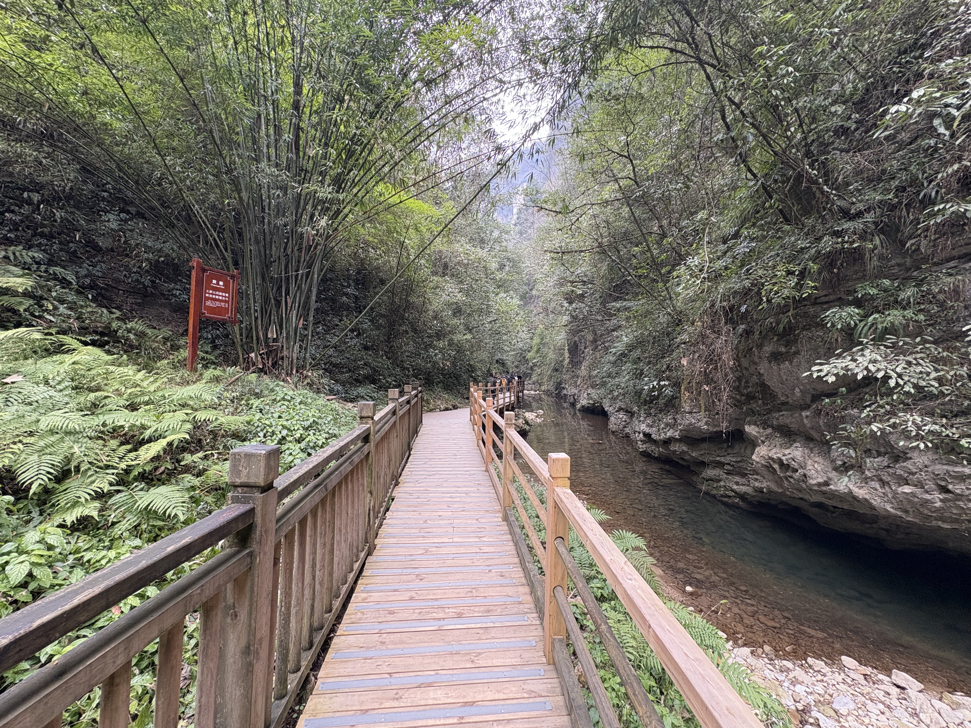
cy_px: 364
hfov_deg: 102.1
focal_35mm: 14
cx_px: 486
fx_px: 393
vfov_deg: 85.7
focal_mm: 2.22
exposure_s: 1/99
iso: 160
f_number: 2.2
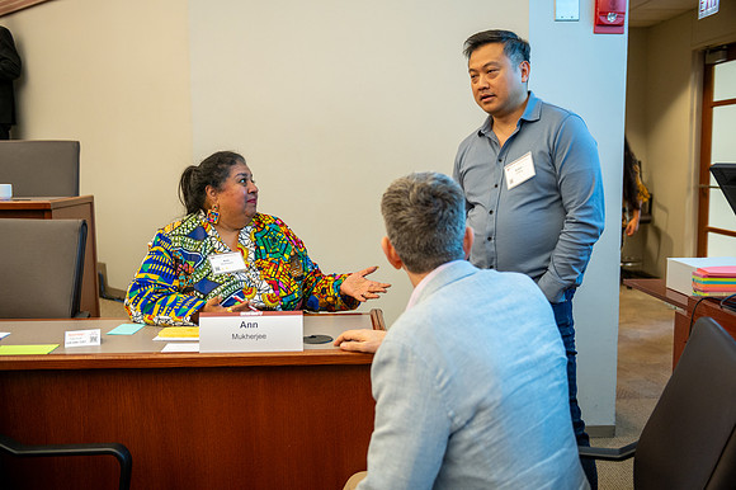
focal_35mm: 36
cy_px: 245
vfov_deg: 36.8
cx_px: 368
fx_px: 736
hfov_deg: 53.2
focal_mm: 36
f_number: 2.8
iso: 1600
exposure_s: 1/125
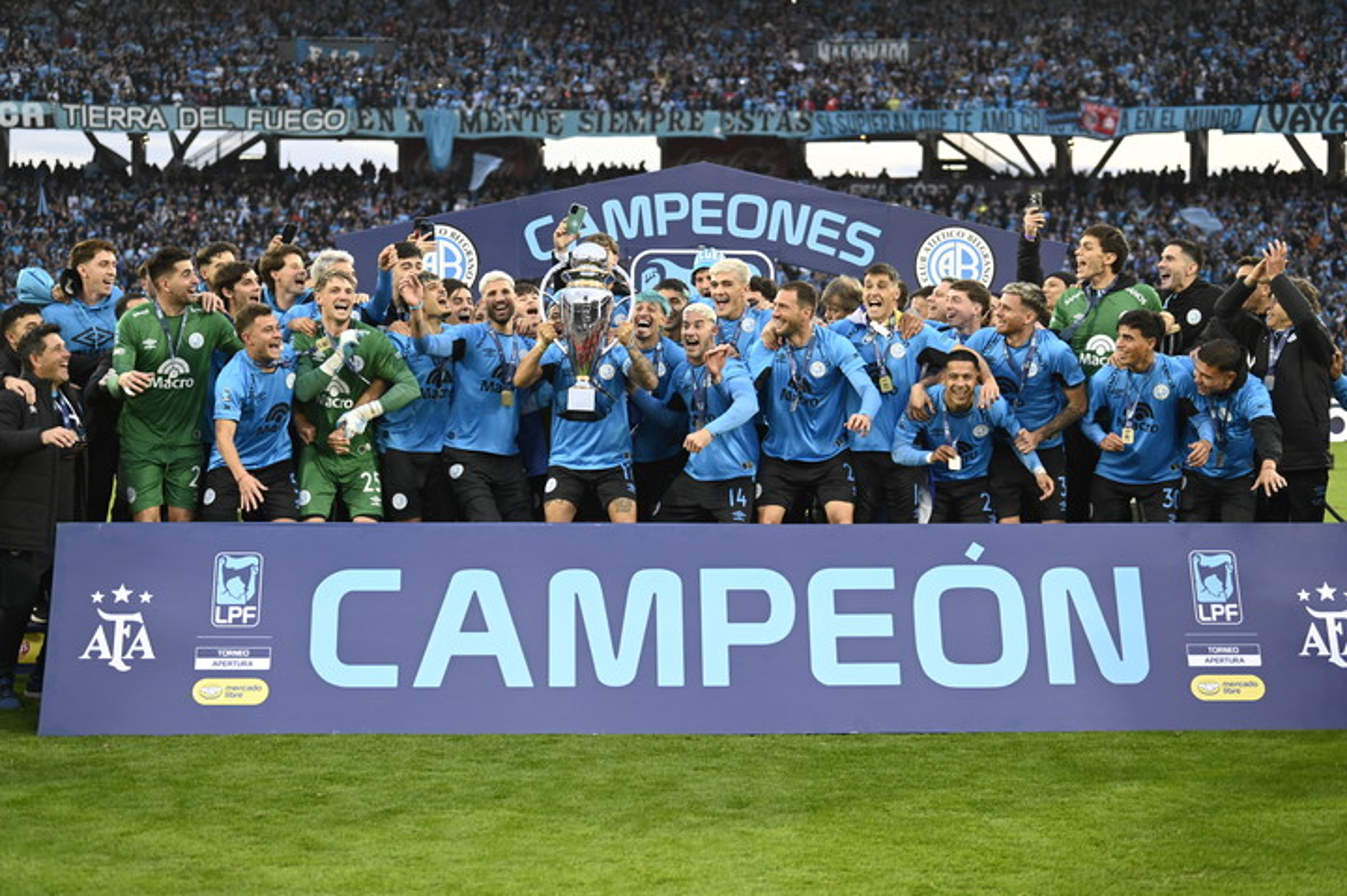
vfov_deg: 19.4
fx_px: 2617
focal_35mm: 70
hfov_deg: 28.9
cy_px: 448
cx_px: 674
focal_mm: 70
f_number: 2.8
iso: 1600
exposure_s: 1/1250
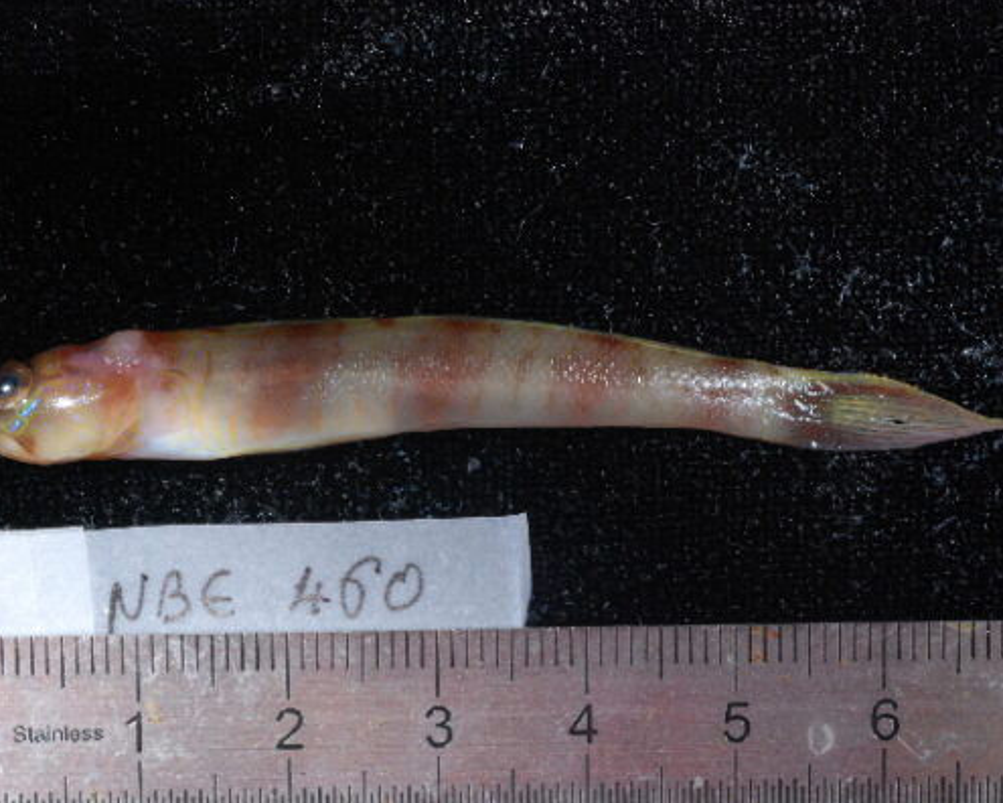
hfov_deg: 18.8
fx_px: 3028
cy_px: 399
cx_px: 522
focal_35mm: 102
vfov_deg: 15.1
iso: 800
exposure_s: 1/60
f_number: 32
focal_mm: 60
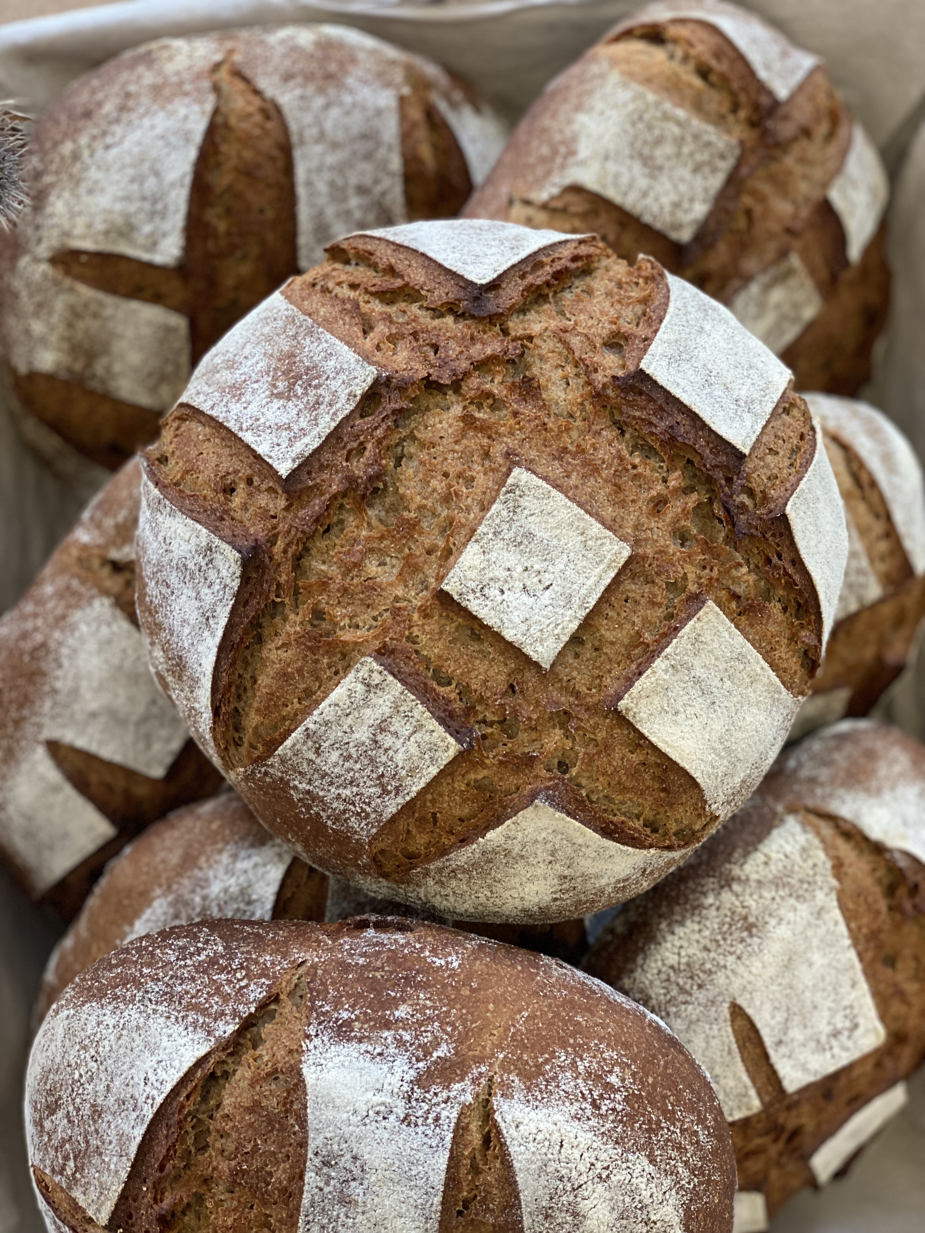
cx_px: 462
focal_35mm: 52
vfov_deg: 36.8
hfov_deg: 28.0
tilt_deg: -84.1
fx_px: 1853
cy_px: 616
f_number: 2
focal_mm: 6
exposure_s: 1/50
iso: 125
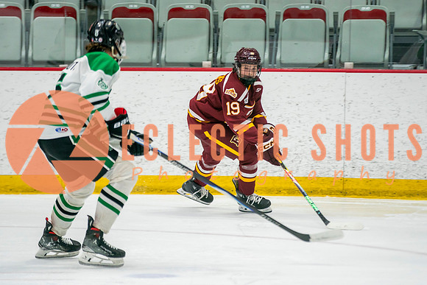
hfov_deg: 6.7
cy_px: 143
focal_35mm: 309
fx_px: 3662
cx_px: 213
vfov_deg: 4.5
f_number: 2.8
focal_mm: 200
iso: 800
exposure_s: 1/640
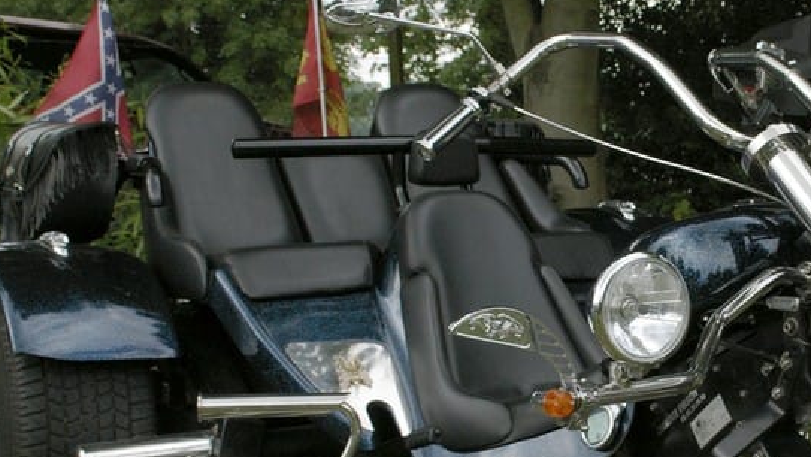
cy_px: 283
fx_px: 1527
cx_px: 662
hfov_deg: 29.0
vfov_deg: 17.0
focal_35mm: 71
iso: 800
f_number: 7.1
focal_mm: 24
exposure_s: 1/800
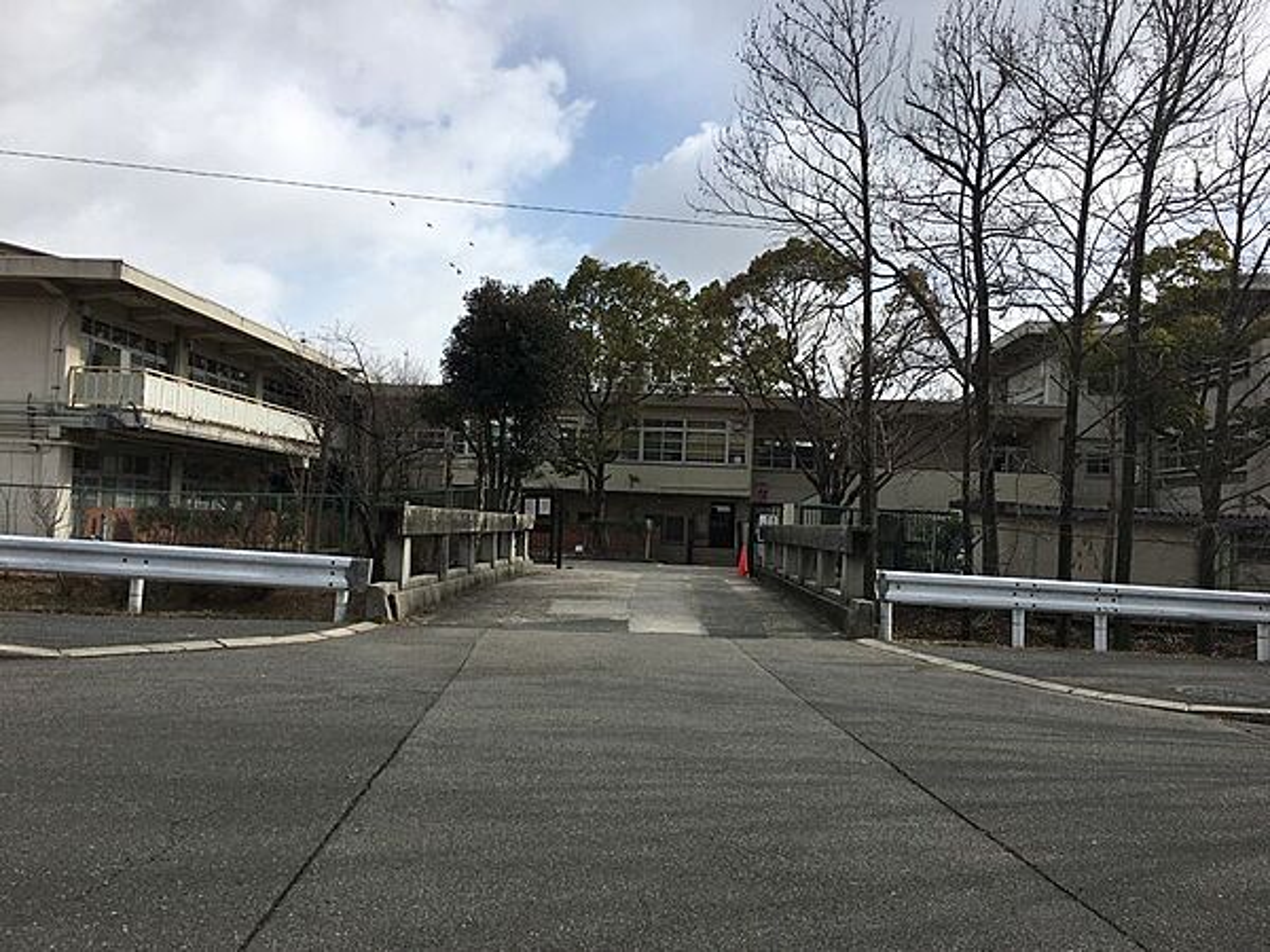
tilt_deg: +7.1
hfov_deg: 61.7
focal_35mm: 29
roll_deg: -2.9
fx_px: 1064
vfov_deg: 48.2
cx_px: 635
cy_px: 476
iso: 25
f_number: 2.2
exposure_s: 1/1832
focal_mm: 4.15
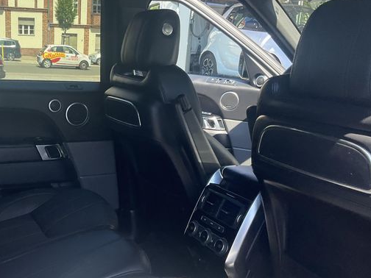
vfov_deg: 31.5
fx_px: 493
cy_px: 157
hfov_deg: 40.1
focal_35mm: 46
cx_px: 92
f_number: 1.8
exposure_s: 1/172
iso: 32
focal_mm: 3
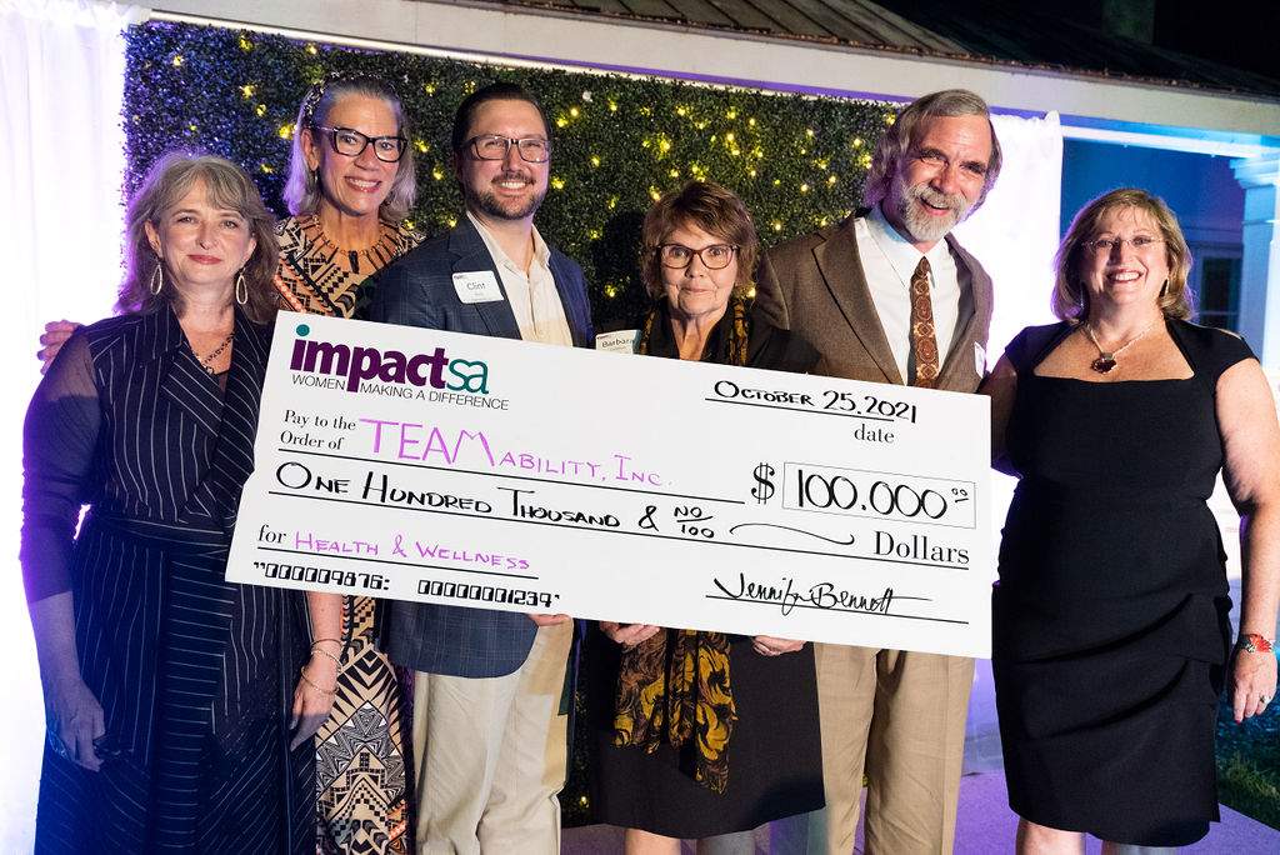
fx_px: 1245
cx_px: 640
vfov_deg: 37.9
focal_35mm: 35
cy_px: 428
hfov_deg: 54.4
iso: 3200
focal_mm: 35
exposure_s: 1/100
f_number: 4.5
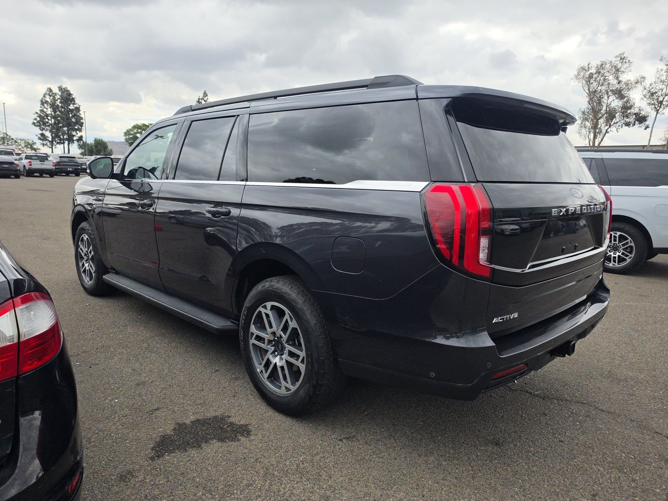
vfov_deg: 58.9
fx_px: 444
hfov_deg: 73.9
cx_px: 334
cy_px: 250
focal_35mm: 23
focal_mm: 6.5
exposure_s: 1/4235
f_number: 1.4
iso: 64
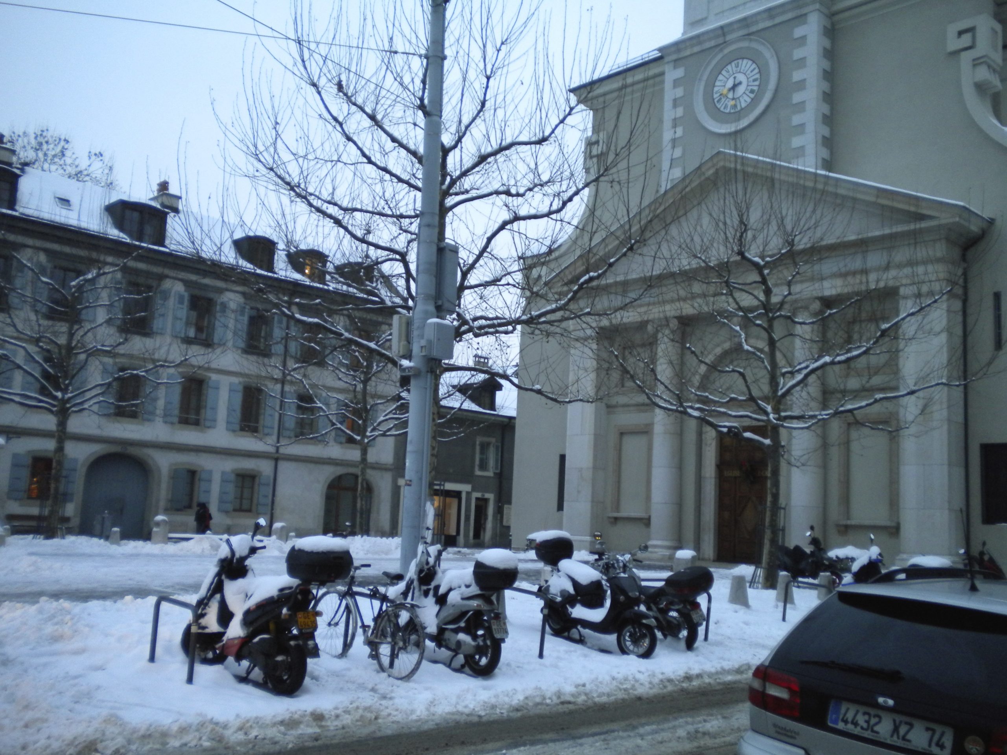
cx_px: 504
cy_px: 378
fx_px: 1018
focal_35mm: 35
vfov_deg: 40.7
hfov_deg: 52.6
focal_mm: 6.3
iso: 229
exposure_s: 1/60
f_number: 3.1
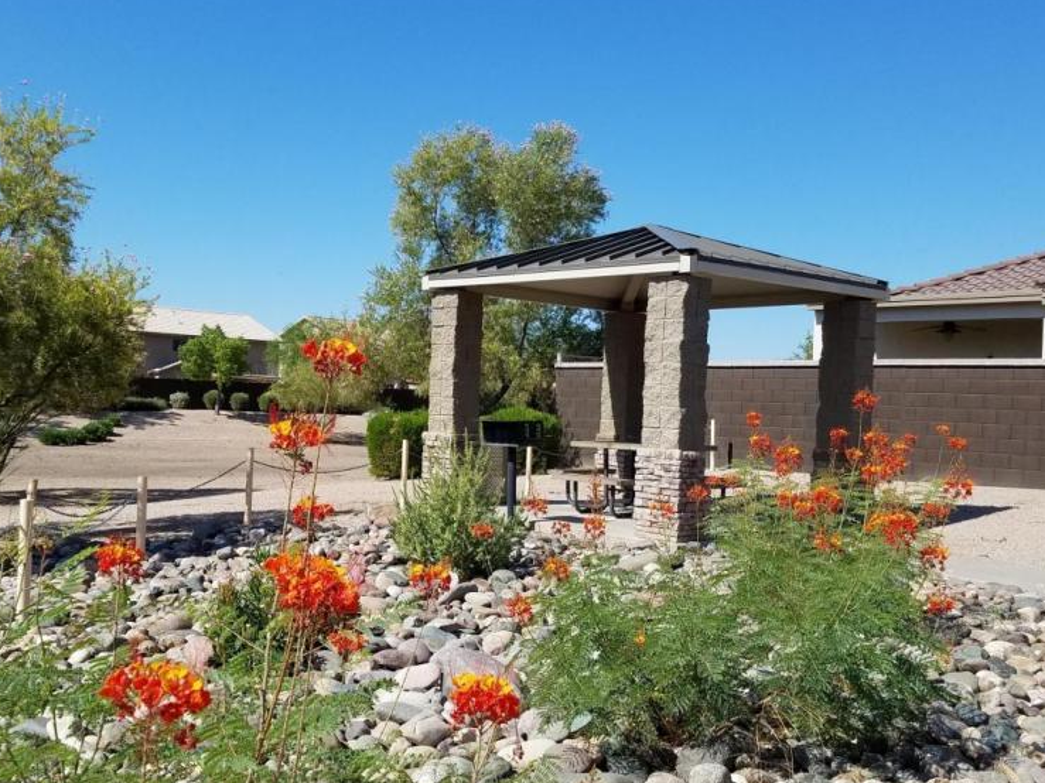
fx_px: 1087
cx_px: 474
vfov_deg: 39.6
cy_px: 367
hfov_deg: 51.3
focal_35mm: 36
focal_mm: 4.2
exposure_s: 1/3016
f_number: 1.7
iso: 50
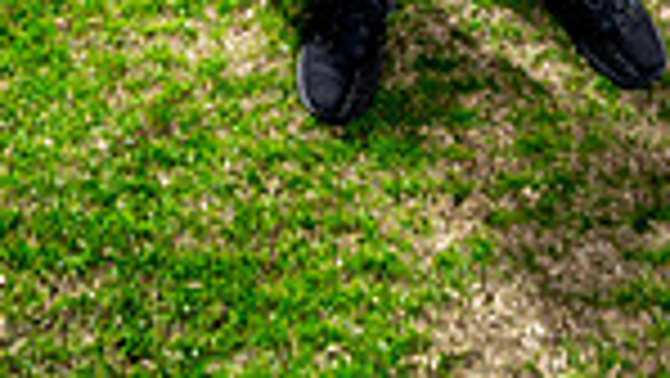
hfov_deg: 23.0
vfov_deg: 10.7
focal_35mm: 92
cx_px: 472
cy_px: -612
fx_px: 1635
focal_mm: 29
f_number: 5.6
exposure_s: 1/125
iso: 100
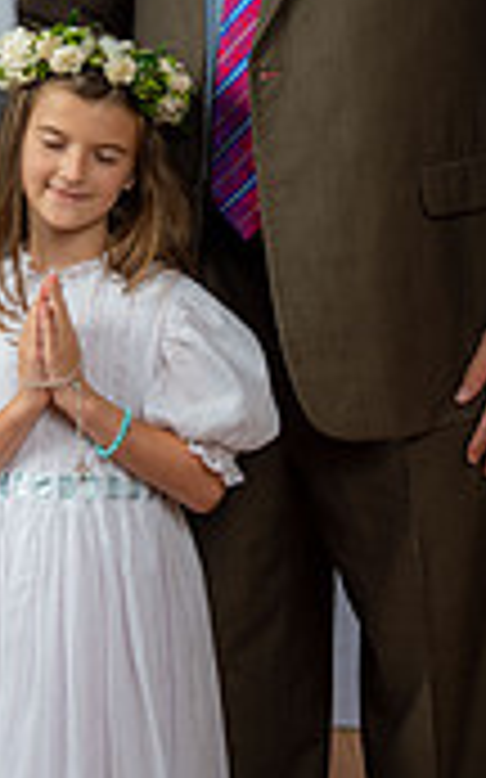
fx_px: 2524
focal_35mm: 119
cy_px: 184
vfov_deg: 17.4
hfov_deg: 11.0
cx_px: 124
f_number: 6.3
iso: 250
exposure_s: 1/200
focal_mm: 45
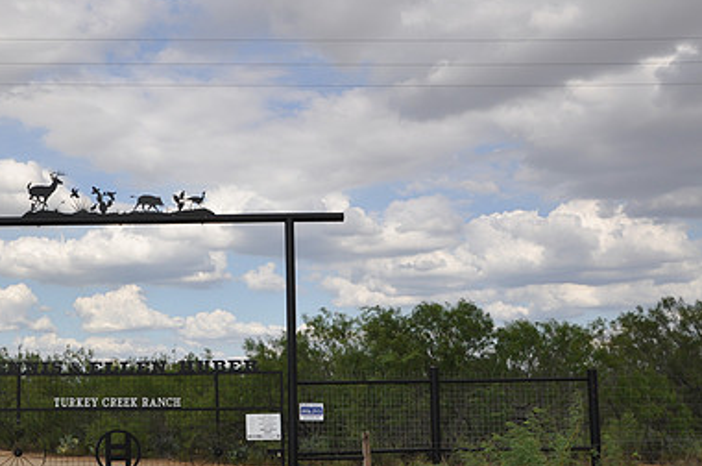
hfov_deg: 35.4
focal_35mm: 55
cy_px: 241
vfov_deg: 24.5
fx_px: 1071
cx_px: 168
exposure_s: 1/250
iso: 200
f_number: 7.1
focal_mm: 24
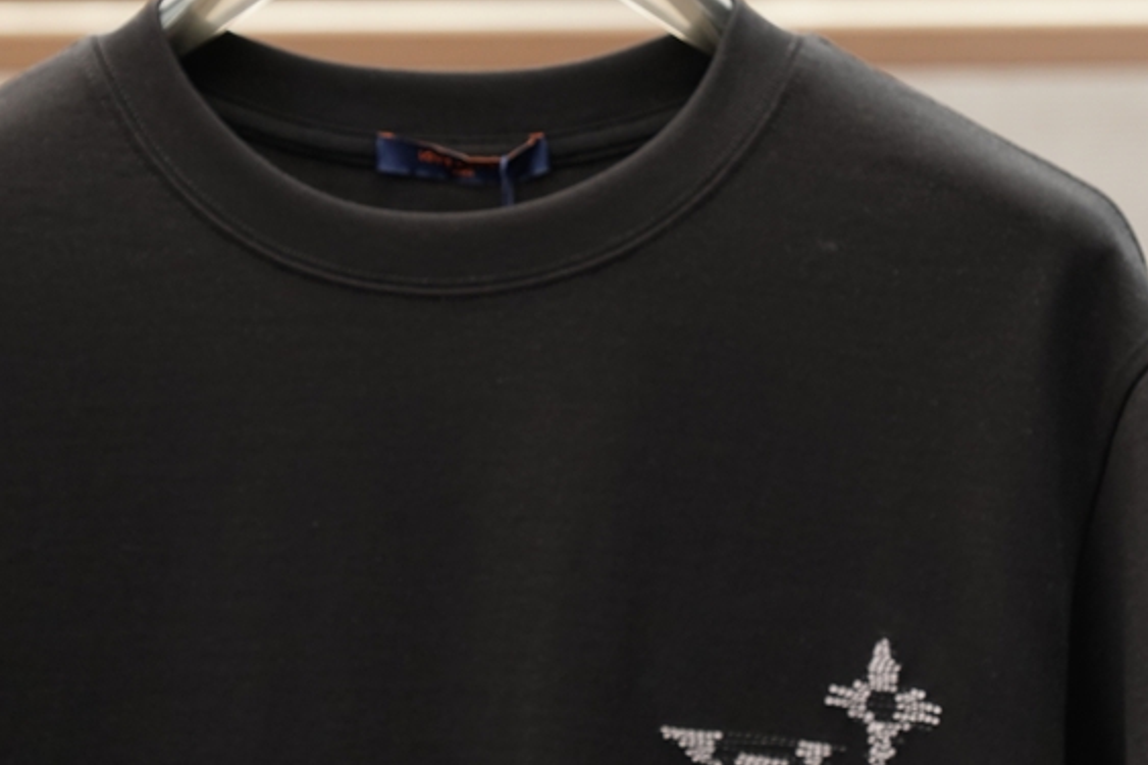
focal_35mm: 164
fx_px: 5227
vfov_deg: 8.4
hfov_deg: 12.5
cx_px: 449
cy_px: 418
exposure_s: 1/125
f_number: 3.5
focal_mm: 57
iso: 400
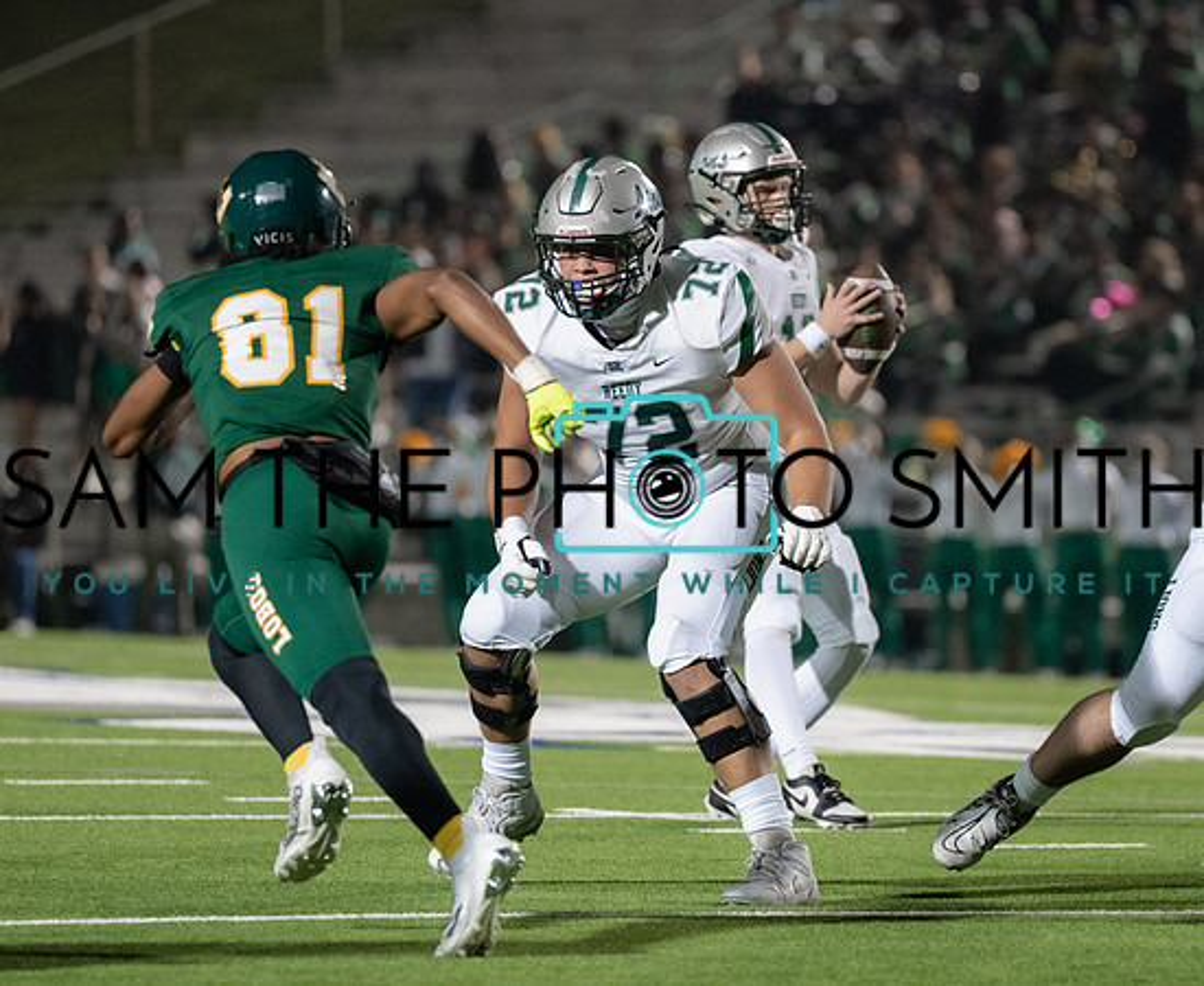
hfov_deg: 5.2
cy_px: 464
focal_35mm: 371
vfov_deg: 4.2
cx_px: 751
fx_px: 13330
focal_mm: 200
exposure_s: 1/1250
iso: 3200
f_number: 2.8
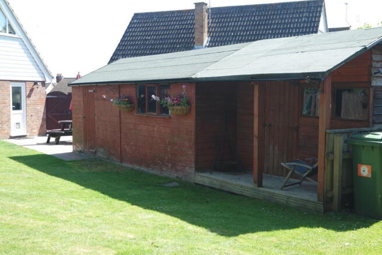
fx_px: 520
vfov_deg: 27.5
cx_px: 191
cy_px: 128
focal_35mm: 49
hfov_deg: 40.3
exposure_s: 1/125
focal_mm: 32
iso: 100
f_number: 4.5
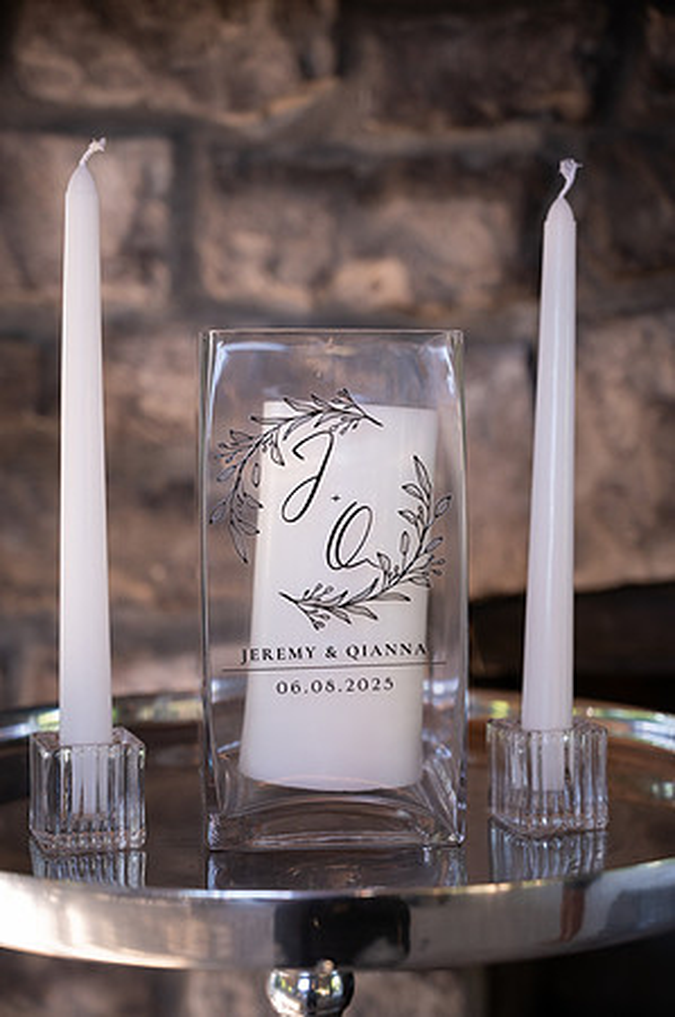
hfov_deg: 23.7
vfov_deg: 35.1
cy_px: 508
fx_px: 1607
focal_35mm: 57
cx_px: 338
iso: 640
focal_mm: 57
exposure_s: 1/200
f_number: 4
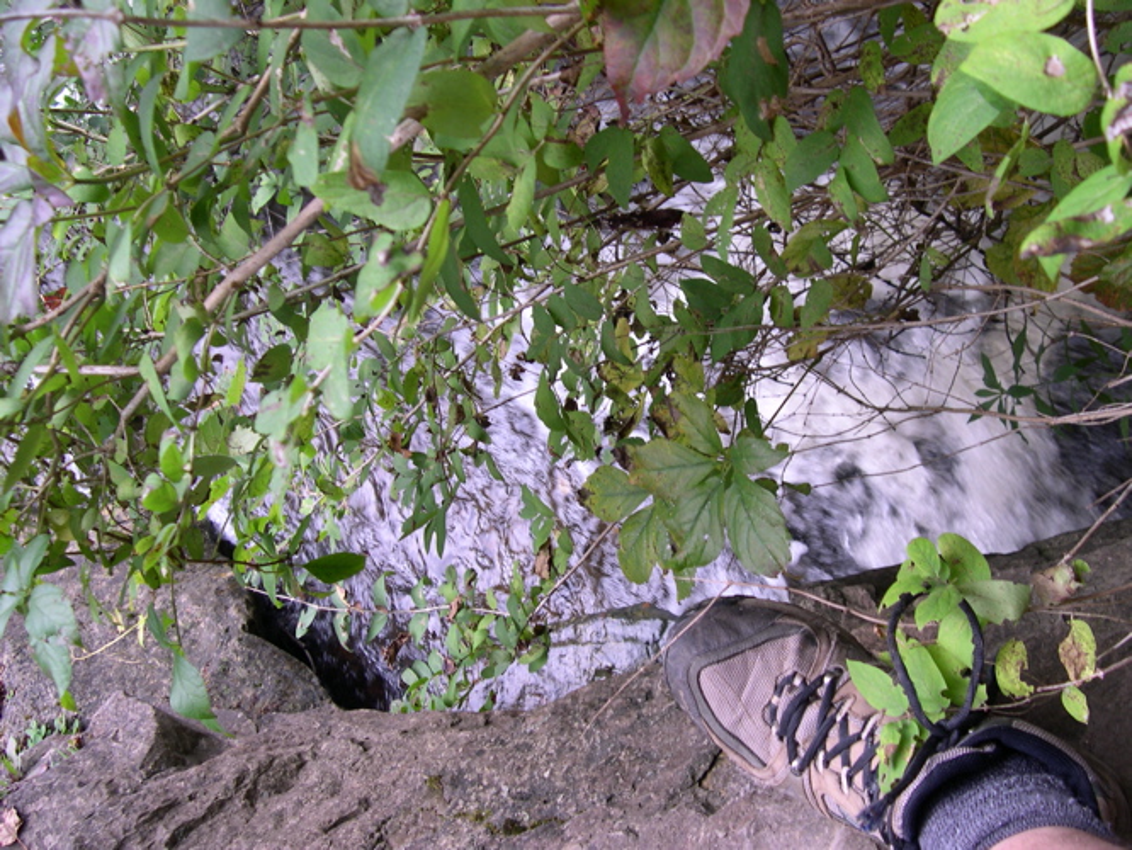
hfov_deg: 49.0
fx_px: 1243
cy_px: 425
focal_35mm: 38
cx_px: 566
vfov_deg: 37.7
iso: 100
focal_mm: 8
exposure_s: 1/64.6
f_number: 2.8
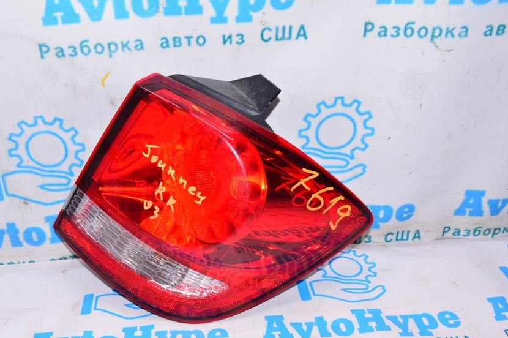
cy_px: 202
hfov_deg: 51.6
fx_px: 522
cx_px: 205
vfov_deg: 35.8
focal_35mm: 37
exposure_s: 1/200
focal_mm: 20
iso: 1600
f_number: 8
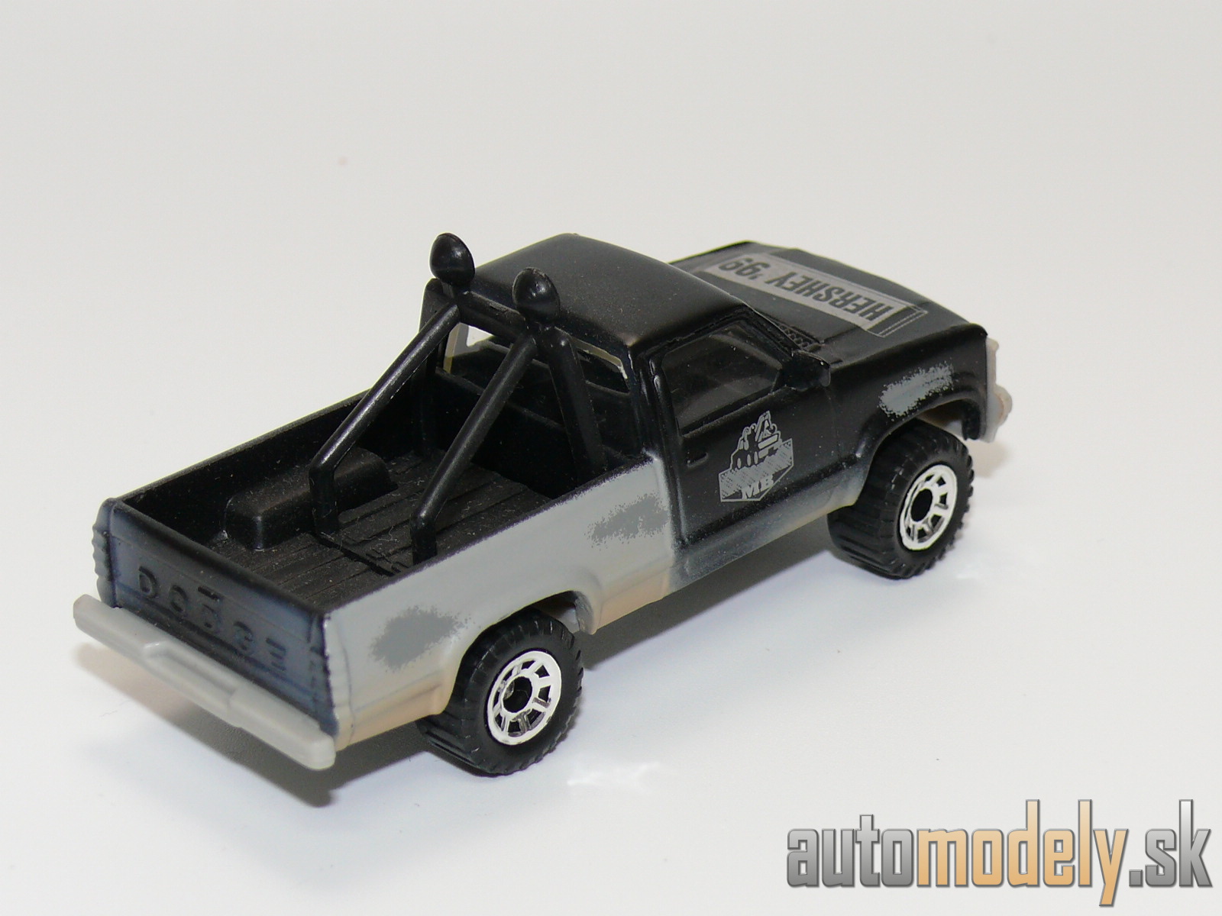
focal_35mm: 102
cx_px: 611
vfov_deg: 14.5
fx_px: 3601
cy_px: 458
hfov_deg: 19.3
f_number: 4
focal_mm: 13.3
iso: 100
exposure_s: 1/30
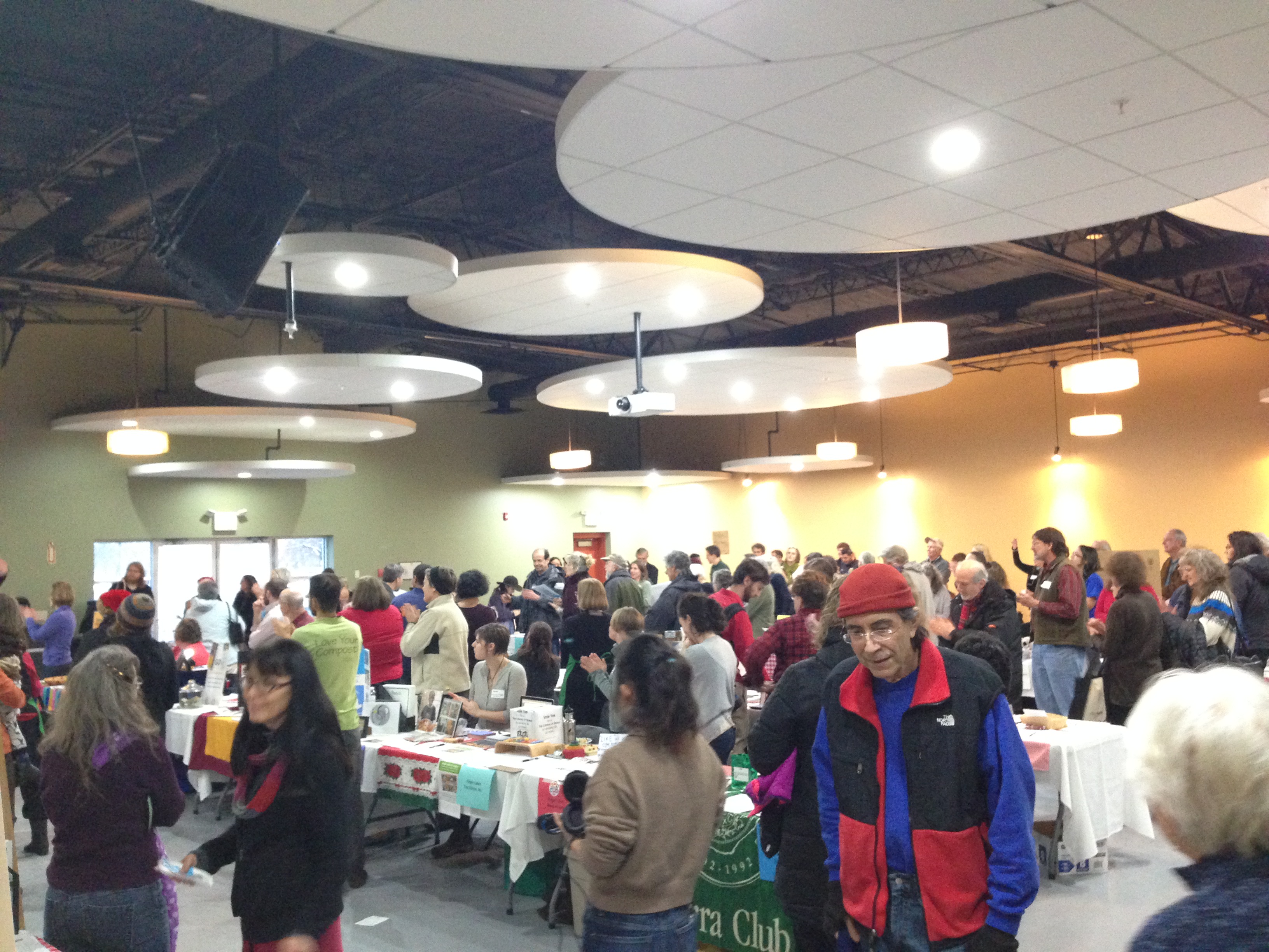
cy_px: 476
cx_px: 634
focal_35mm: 33
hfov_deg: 55.4
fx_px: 1210
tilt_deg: +1.9
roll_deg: +1.6
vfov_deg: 42.9
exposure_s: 1/15
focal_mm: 4.12
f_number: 2.4
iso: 400
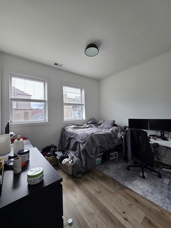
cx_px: 86
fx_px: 86
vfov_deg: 106.2
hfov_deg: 89.9
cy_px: 114
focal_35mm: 13
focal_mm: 2.2
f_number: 2.2
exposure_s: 1/183
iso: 50
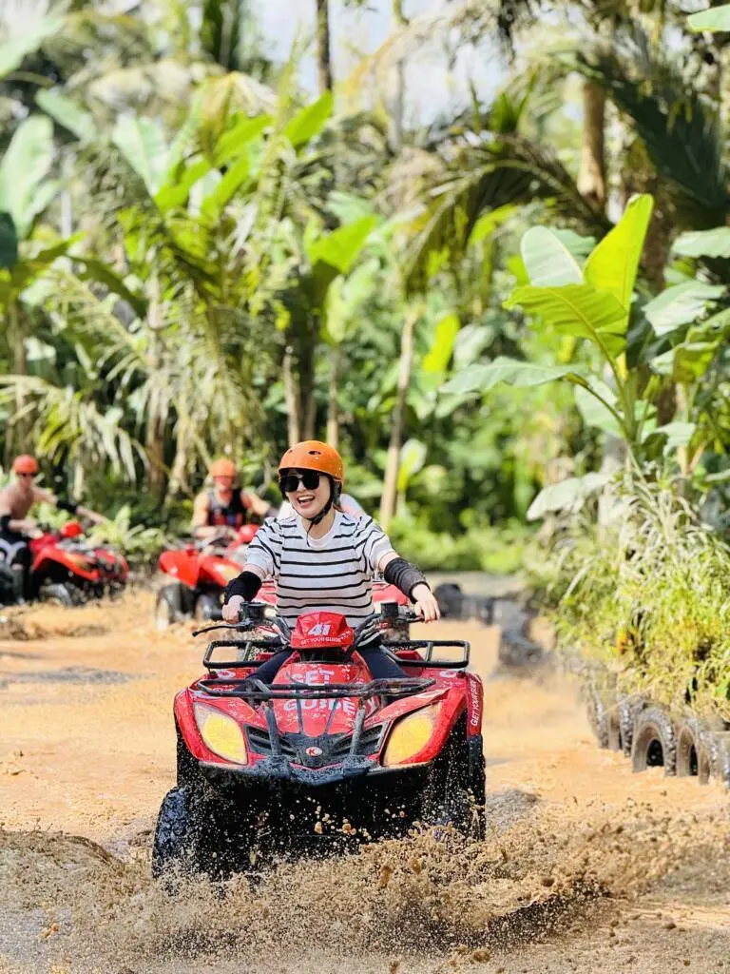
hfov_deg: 12.3
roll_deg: +0.8
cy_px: 487
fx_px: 3374
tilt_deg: -1.7
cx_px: 365
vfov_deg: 16.4
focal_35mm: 120
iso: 50
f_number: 2.8
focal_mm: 15.66
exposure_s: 1/404
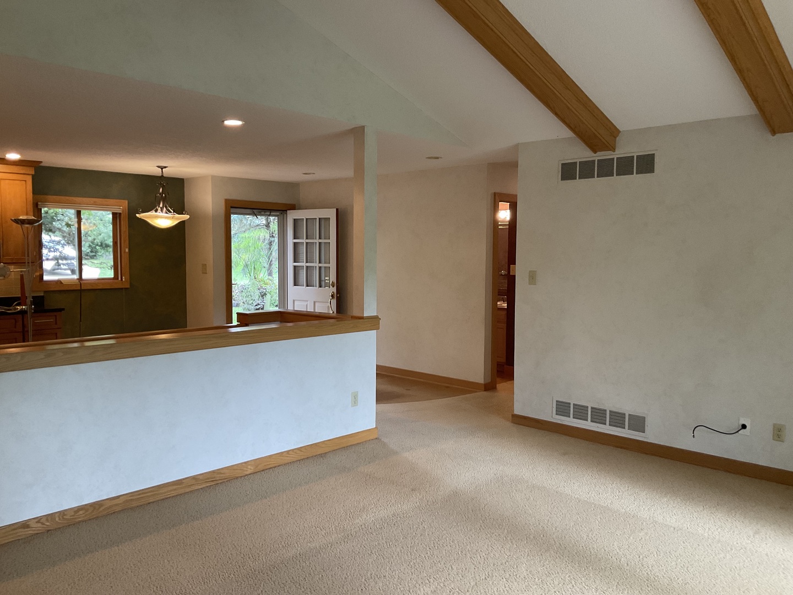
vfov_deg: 48.2
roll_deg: -1.1
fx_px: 664
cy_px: 298
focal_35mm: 29
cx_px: 396
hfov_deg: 61.7
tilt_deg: -3.9
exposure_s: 1/60
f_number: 1.8
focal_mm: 3
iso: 100
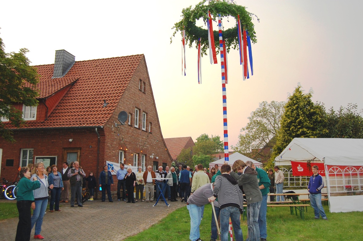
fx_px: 302
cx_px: 182
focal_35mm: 30
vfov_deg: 43.5
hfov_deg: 62.0
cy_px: 120
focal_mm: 20
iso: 220
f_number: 5.6
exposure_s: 1/500
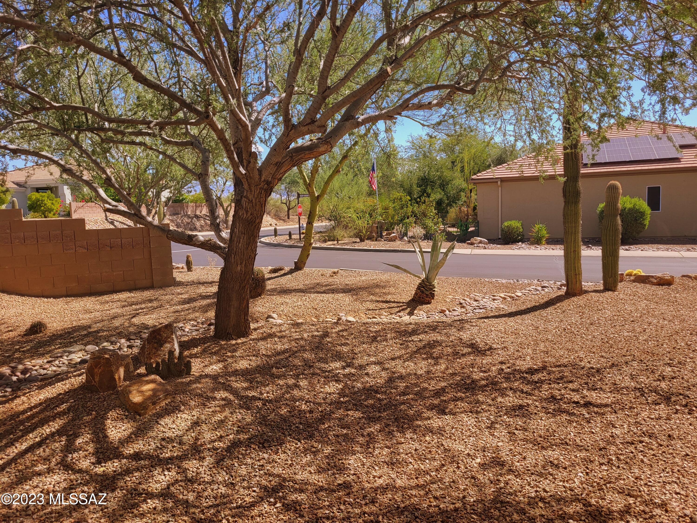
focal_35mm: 26
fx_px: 524
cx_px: 348
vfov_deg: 53.1
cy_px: 262
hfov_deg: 67.3
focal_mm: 5.4
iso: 40
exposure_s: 1/1117
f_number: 1.8
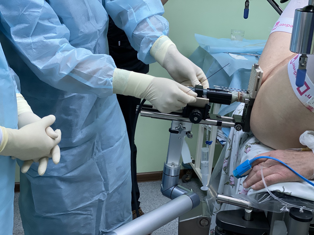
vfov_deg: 28.0
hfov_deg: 36.8
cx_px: 157
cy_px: 118
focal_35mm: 52
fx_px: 472
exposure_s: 1/100
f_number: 2
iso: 200
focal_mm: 6
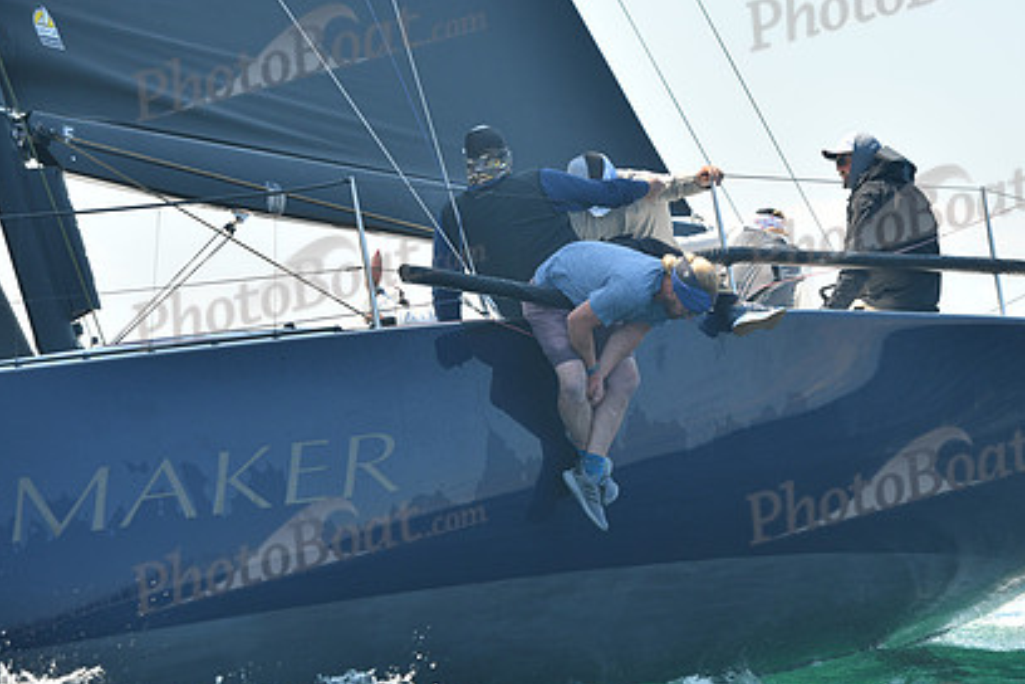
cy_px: 383
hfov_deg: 10.0
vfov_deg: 6.7
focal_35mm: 206
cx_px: 618
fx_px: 5865
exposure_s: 1/640
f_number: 4
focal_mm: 145
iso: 320
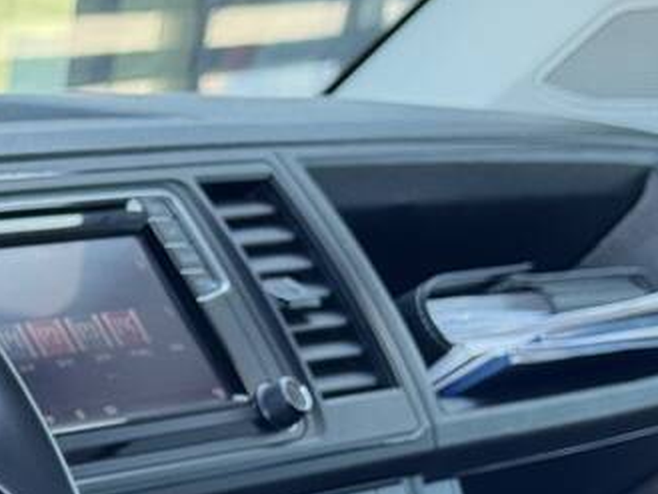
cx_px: -444
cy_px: 604
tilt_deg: -15.8
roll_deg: -4.0
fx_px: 3328
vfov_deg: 8.4
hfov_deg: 10.7
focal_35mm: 175
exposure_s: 1/114
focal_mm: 6.76
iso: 100
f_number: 1.78
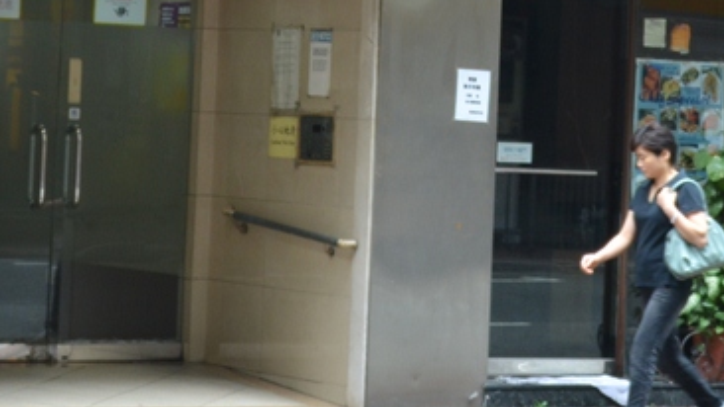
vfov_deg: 6.2
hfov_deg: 11.2
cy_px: -202
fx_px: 3706
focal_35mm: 193
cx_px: 411
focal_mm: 44
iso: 400
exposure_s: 1/60
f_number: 4.2
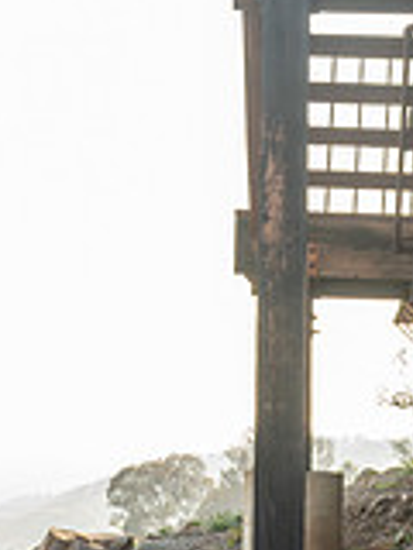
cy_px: -189
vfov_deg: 13.8
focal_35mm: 137
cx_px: 186
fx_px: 2179
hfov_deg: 10.8
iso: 200
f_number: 7.1
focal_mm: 24
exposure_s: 1/200
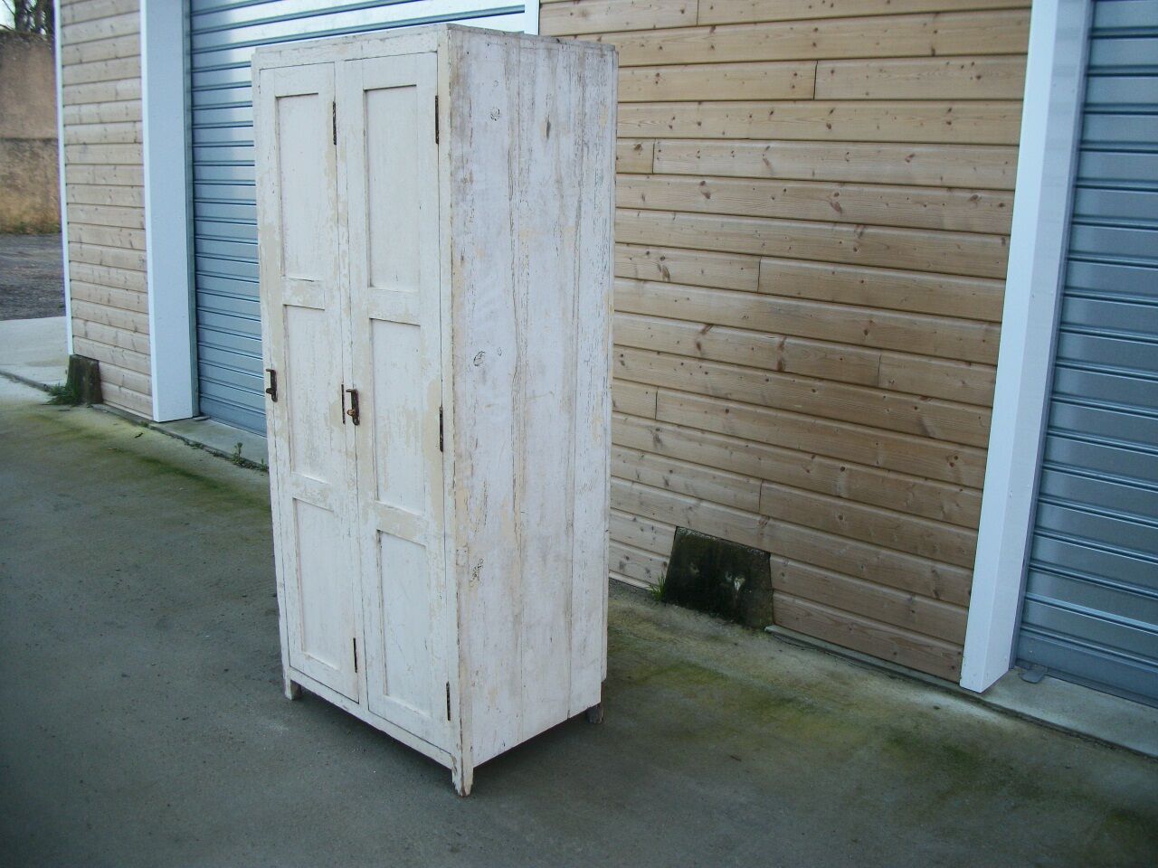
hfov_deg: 56.8
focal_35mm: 32
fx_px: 1070
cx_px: 579
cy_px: 434
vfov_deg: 44.2
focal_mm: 5.7
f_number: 2.9
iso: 80
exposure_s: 1/60
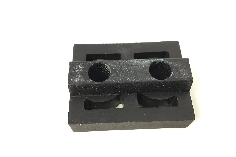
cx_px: 118
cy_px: 70
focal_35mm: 33
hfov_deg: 57.2
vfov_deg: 39.9
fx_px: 216
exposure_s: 1/30
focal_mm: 3.3
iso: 80
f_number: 2.4
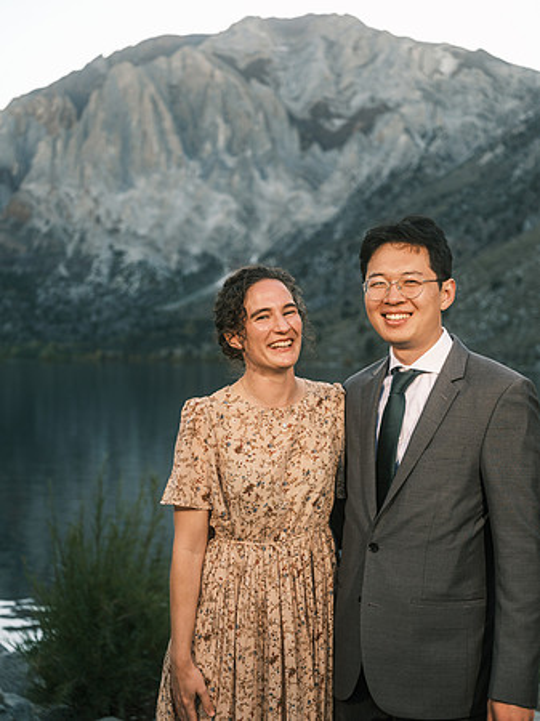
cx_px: 270
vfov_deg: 37.5
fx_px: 1062
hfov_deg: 28.5
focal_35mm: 51
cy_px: 360
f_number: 4.5
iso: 400
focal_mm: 64
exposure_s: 1/125
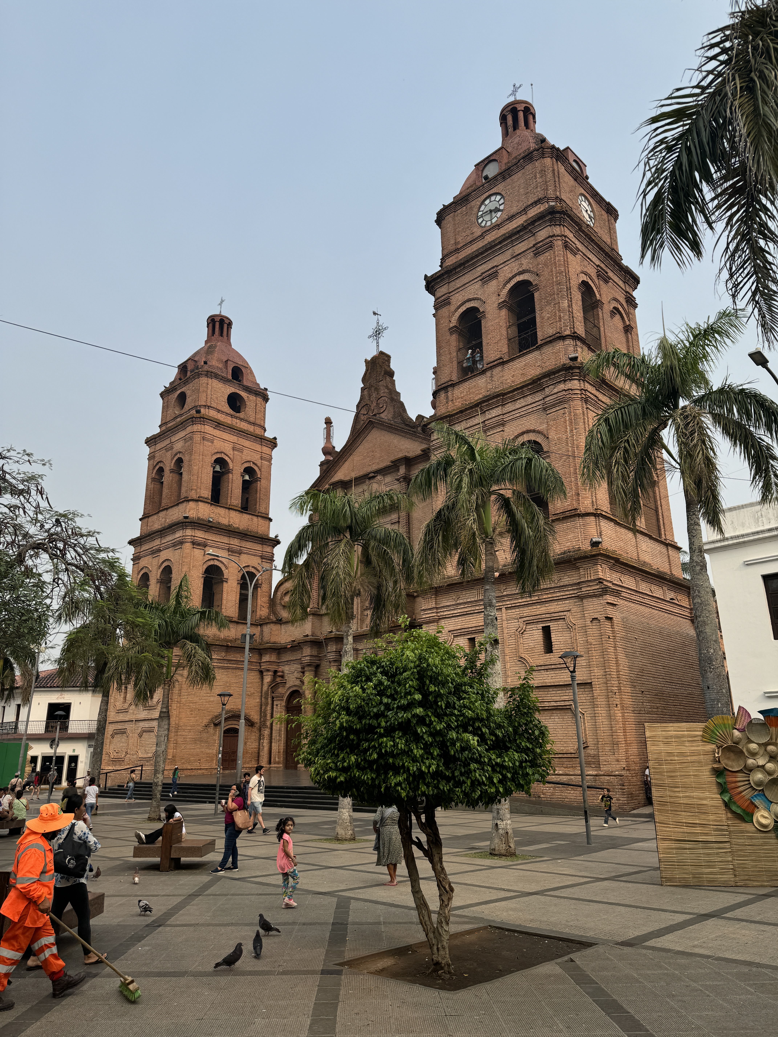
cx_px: 389
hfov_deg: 56.8
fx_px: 719
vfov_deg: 71.6
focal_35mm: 24
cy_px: 518
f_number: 1.78
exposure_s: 1/2833
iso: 80
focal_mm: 6.76
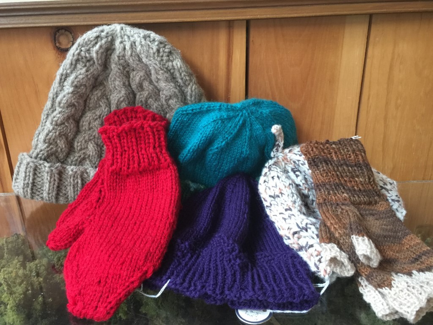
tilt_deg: -18.0
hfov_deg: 61.7
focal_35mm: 29
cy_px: 162
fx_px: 363
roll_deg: +0.6
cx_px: 216
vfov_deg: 48.2
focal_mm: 4.15
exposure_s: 1/15
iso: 100
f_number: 2.2
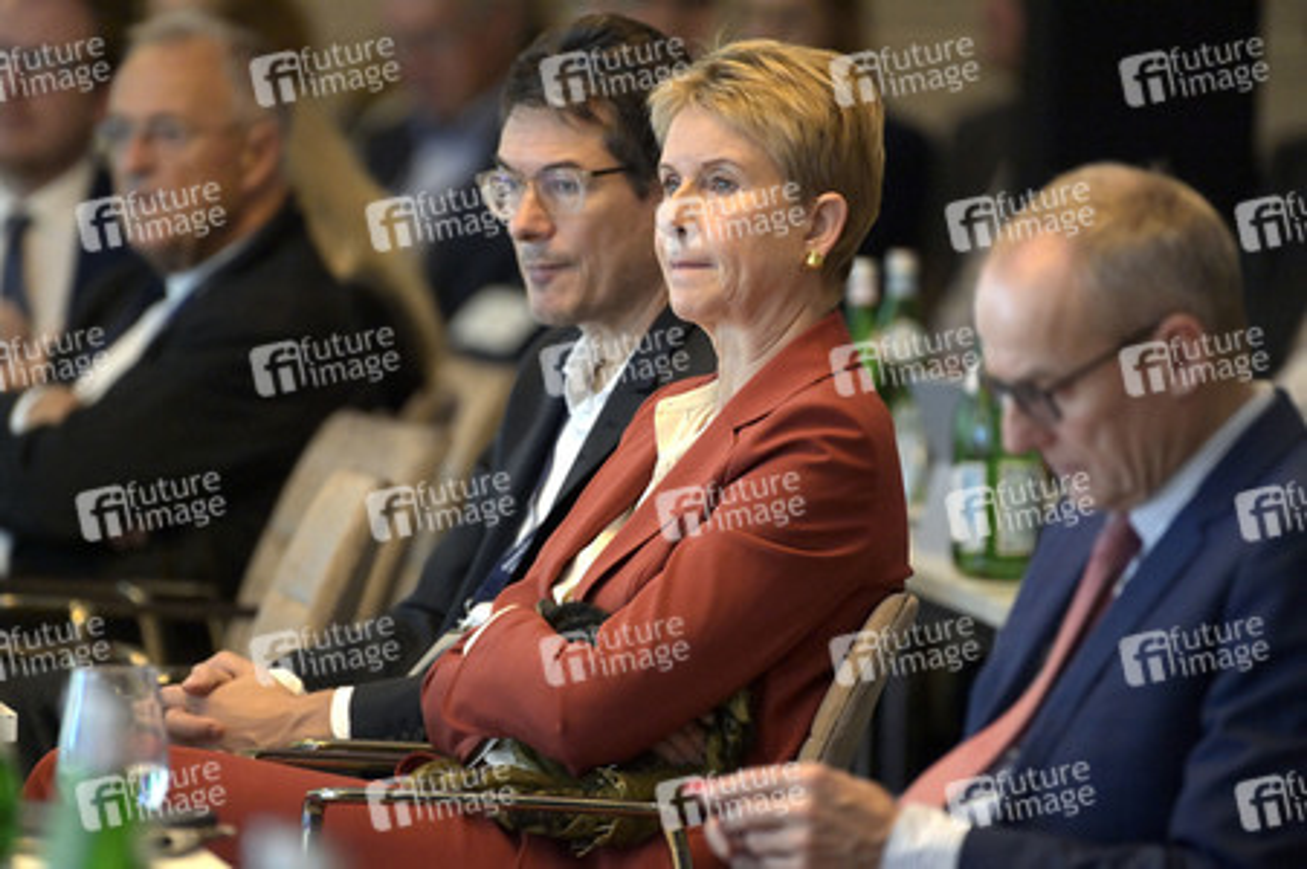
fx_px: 18139
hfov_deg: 4.1
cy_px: 434
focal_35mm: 500
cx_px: 654
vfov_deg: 2.7
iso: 8000
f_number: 5.6
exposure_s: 1/250
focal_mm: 500
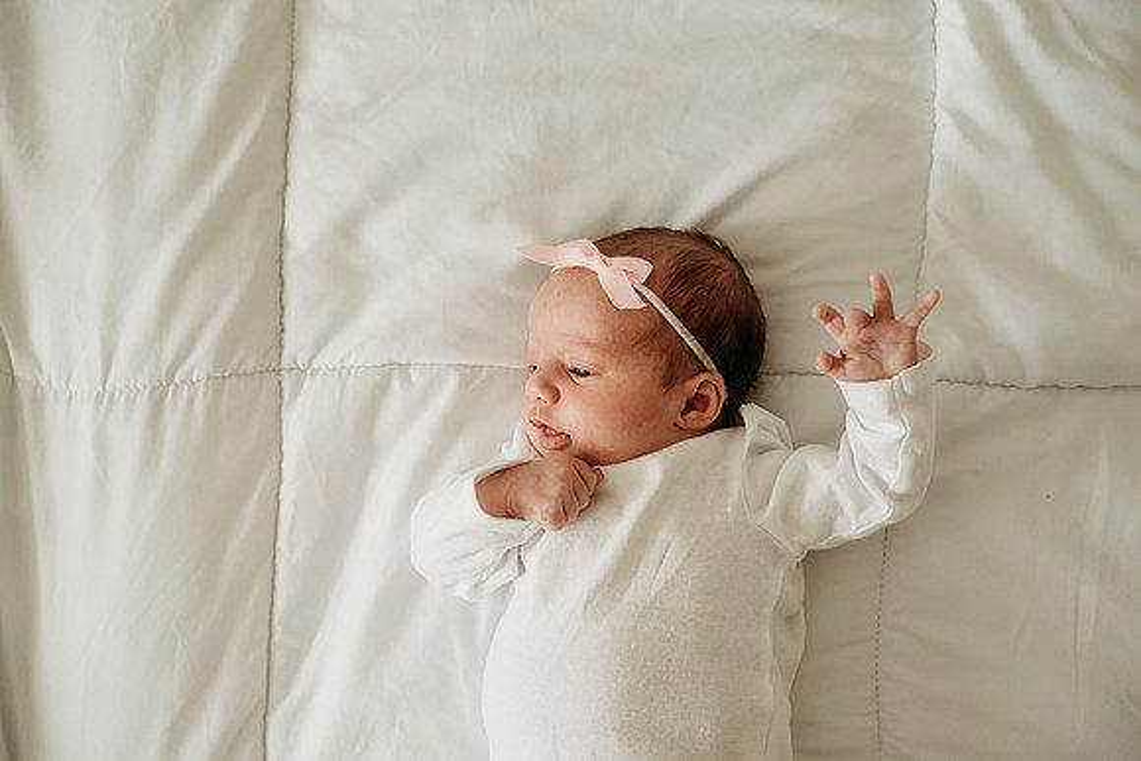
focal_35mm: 50
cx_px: 570
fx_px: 1585
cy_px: 380
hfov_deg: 39.6
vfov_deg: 27.0
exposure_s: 1/250
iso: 800
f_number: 2.8
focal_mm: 50
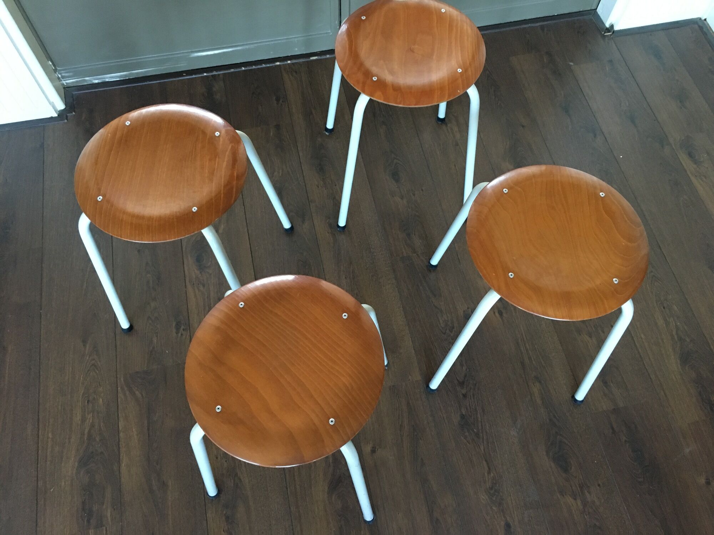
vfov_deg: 48.2
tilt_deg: -62.7
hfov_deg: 61.7
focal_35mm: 29
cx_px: 357
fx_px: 598
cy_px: 268
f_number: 2.2
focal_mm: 4.15
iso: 200
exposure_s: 1/33
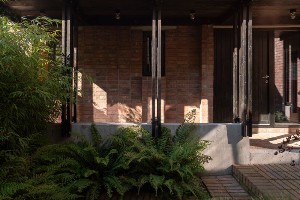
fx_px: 200
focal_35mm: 24
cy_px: 100
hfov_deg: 73.7
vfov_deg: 53.2
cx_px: 150
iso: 100
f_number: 14
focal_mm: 24
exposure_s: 1/13
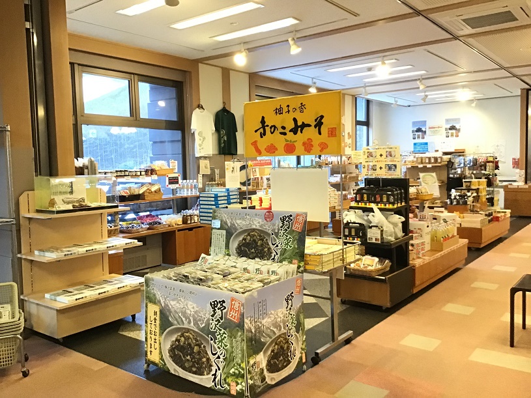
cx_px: 266
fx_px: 475
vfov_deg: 45.4
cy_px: 199
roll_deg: +0.2
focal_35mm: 31
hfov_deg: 58.4
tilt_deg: -4.8
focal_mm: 3.3
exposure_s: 1/30
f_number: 2.4
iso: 160
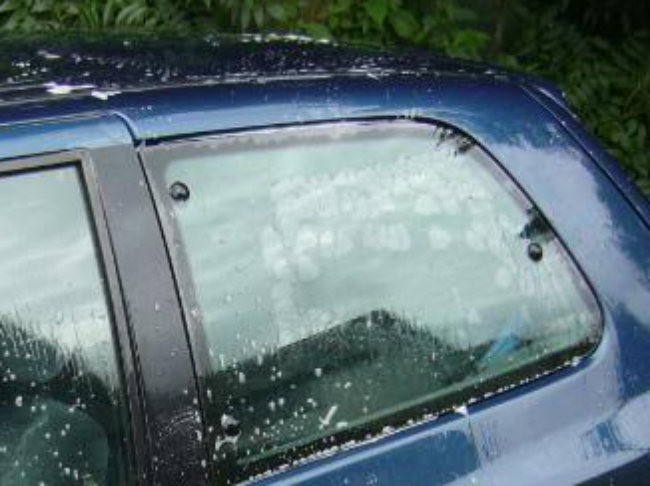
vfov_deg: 16.8
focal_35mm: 86
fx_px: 1614
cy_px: 494
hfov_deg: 22.3
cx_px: 76
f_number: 2.8
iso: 100
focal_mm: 5.8
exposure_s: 1/400
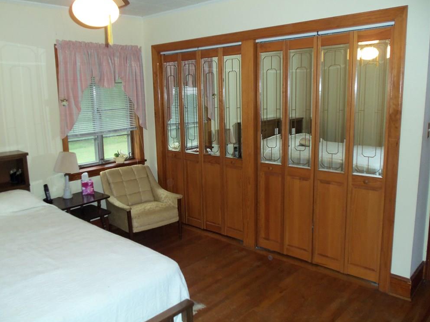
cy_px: 164
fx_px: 373
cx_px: 208
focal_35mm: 30
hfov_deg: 60.0
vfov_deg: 46.8
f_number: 3.4
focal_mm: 5.2
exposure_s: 1/30
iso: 125
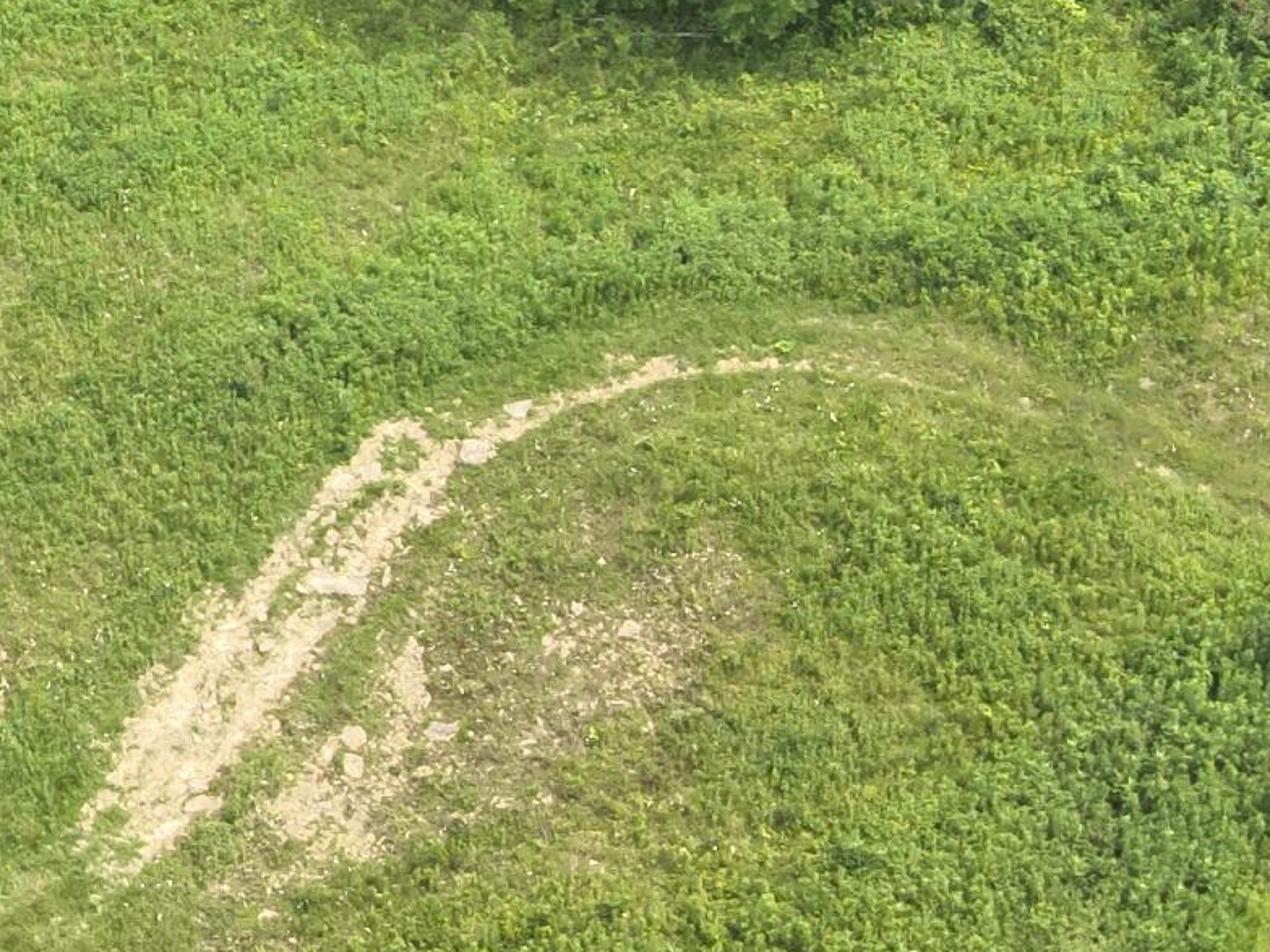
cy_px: -556
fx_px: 3375
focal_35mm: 92
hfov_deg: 18.2
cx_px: -801
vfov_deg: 14.7
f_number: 2.8
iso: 100
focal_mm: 4.4
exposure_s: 1/500
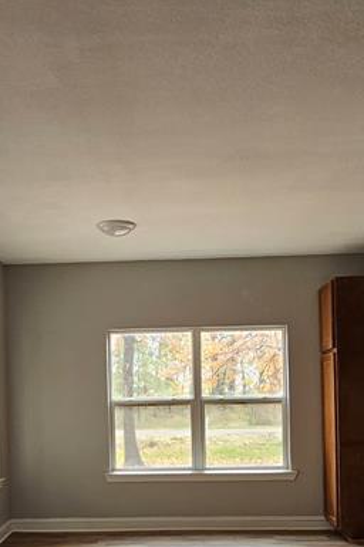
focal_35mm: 36
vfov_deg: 51.0
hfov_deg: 36.7
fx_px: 547
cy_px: 408
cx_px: 148
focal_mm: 2.2
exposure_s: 1/60
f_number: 2.2
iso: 80
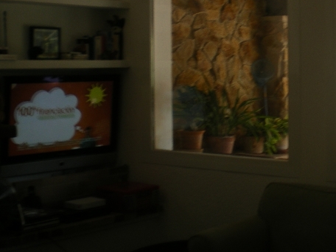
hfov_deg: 26.4
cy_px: 76
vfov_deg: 20.6
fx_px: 689
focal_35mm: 71
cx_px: 311
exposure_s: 1/50
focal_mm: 6.3
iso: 50
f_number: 3.1
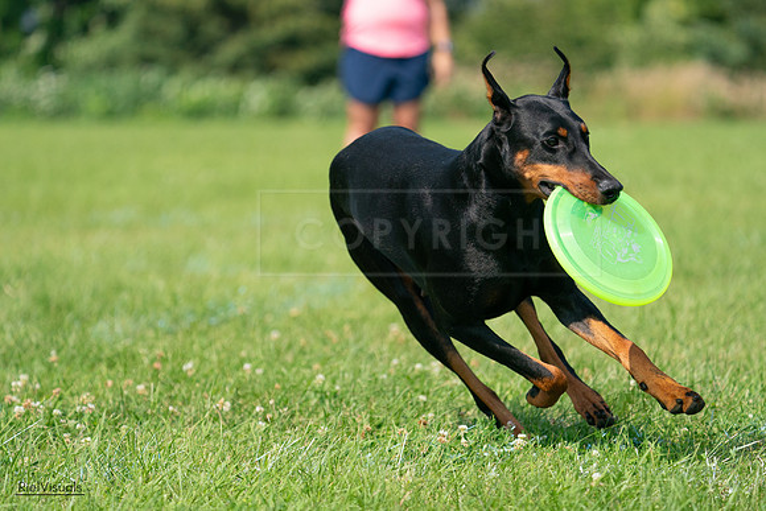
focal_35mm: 232
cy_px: 256
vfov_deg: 5.9
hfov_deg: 8.9
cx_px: 383
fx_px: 4937
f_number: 5.6
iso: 1250
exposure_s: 1/4000
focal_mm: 232
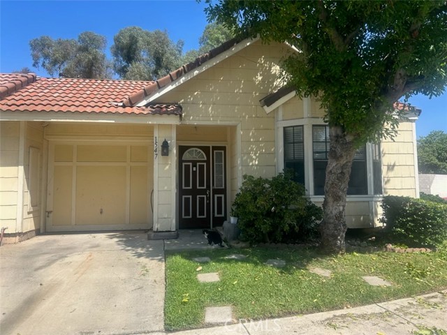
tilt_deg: +4.4
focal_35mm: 26
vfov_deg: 53.1
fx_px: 336
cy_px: 168
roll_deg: +0.6
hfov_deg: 67.3
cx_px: 224
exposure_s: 1/2299
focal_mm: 5.7
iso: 50
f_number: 1.5
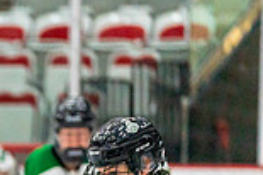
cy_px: 320
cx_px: -200
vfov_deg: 2.1
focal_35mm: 637
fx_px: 4649
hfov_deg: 3.2
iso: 3200
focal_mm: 170
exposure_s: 1/1250
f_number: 2.8
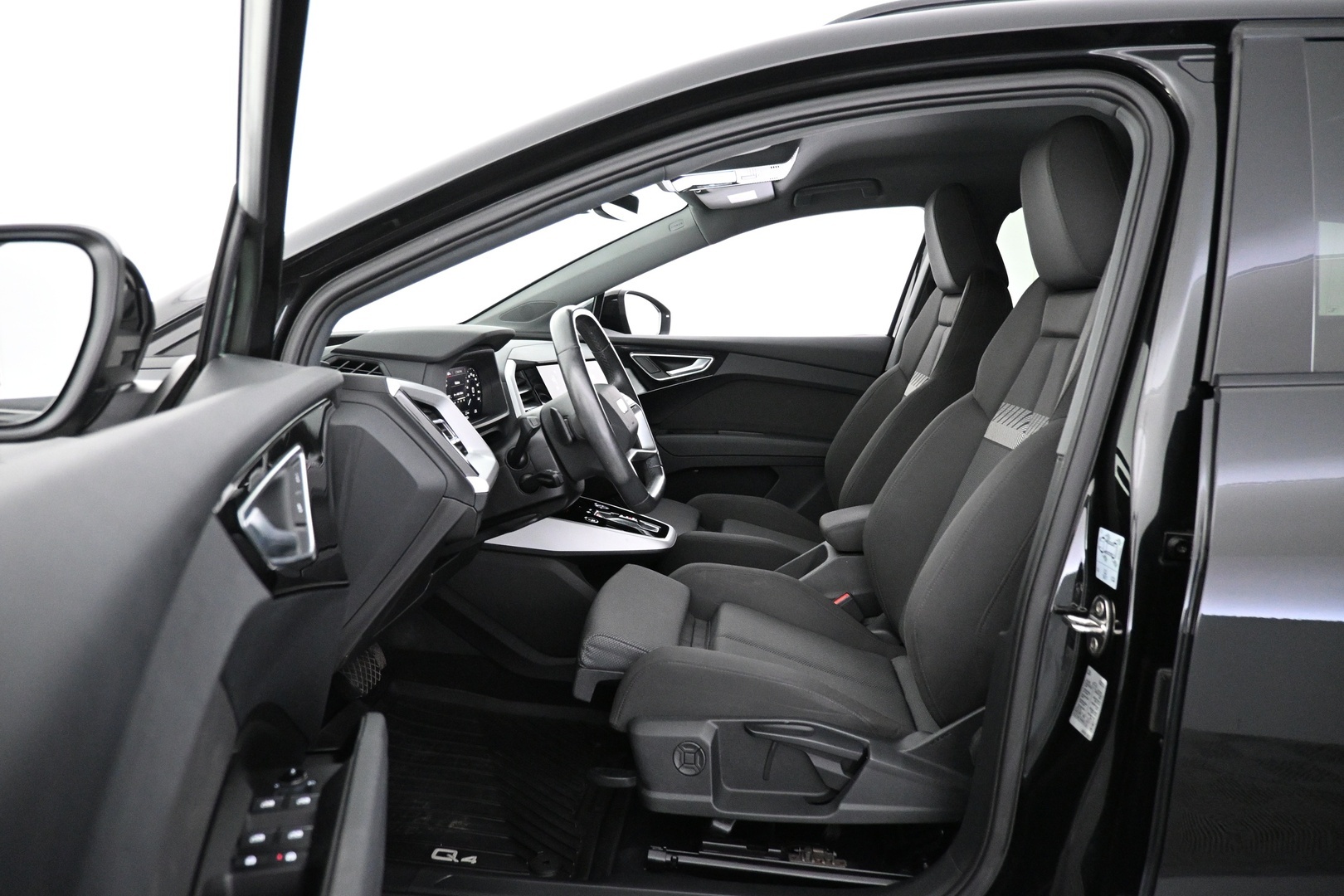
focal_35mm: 24
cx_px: 672
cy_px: 448
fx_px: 896
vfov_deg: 53.1
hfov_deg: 73.7
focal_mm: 16
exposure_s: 1/50
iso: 4000
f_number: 3.5
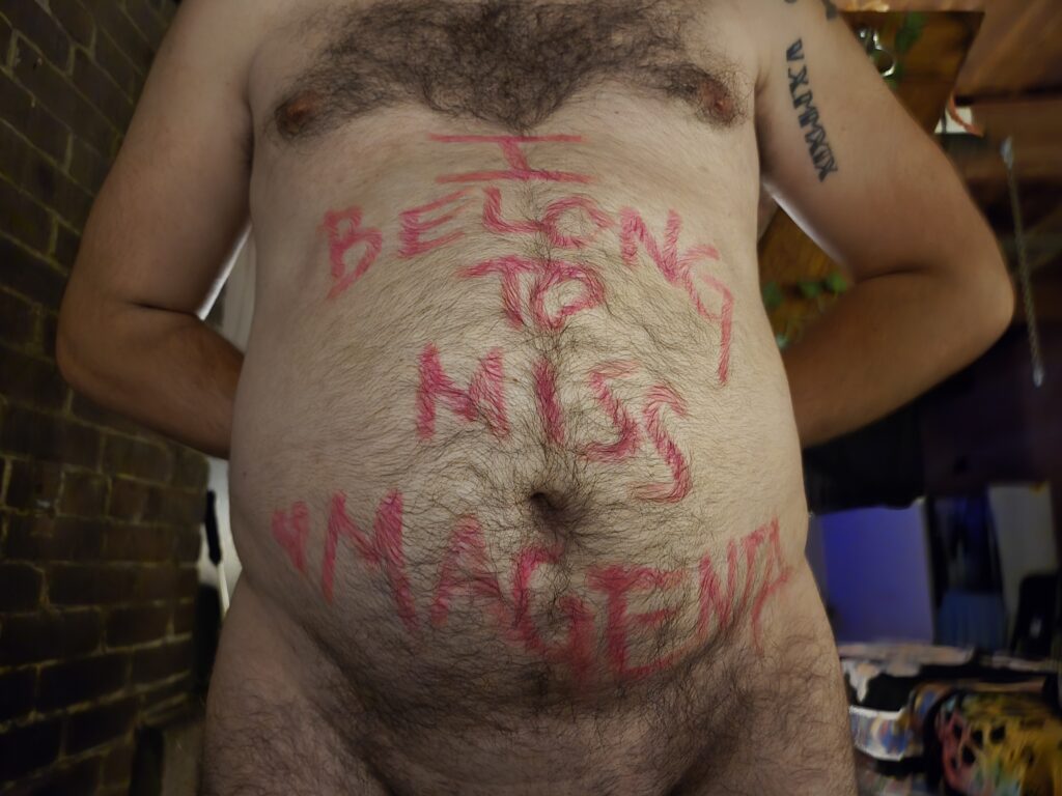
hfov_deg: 73.9
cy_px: 398
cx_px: 531
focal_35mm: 23
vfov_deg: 58.9
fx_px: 706
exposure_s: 1/24
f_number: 1.8
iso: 2500
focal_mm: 5.4
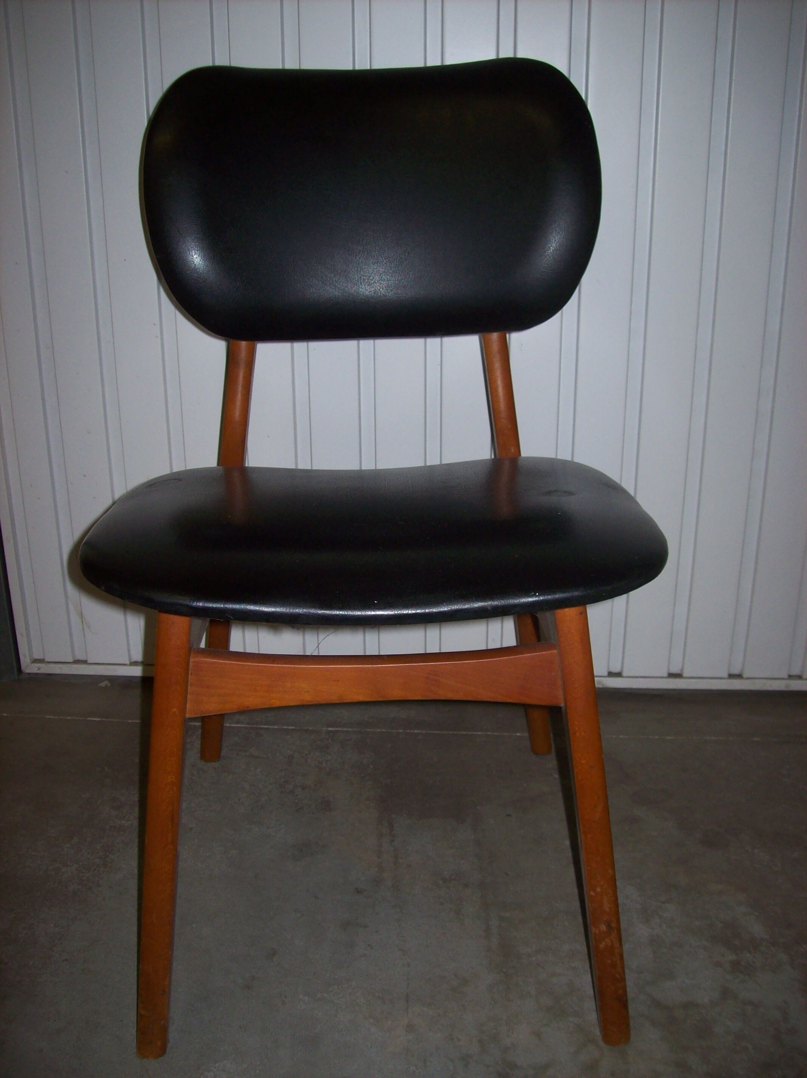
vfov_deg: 51.4
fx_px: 1120
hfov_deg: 39.6
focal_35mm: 36
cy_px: 539
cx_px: 404
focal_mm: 6
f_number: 2.7
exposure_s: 1/64
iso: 80
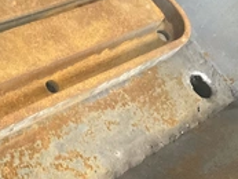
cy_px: -17
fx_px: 461
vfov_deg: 20.9
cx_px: -14
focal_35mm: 67
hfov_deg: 26.9
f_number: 1.8
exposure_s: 1/30
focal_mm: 3
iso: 500
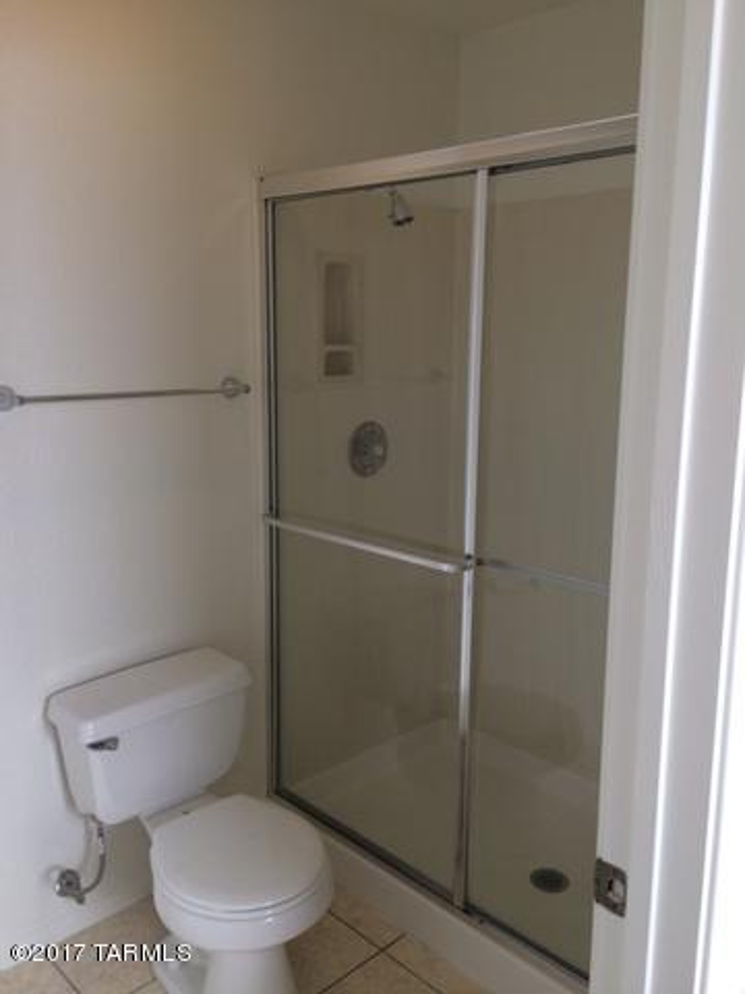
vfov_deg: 61.7
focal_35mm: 29
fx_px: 832
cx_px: 372
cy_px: 497
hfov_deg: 48.2
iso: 32
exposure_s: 1/30
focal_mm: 4.15
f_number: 2.2
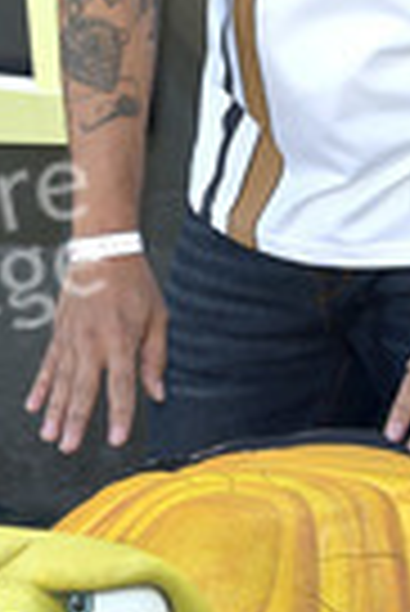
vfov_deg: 8.5
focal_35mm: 241
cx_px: 367
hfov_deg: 5.7
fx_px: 4106
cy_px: 45
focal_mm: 82
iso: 125
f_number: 7.1
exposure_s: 1/250
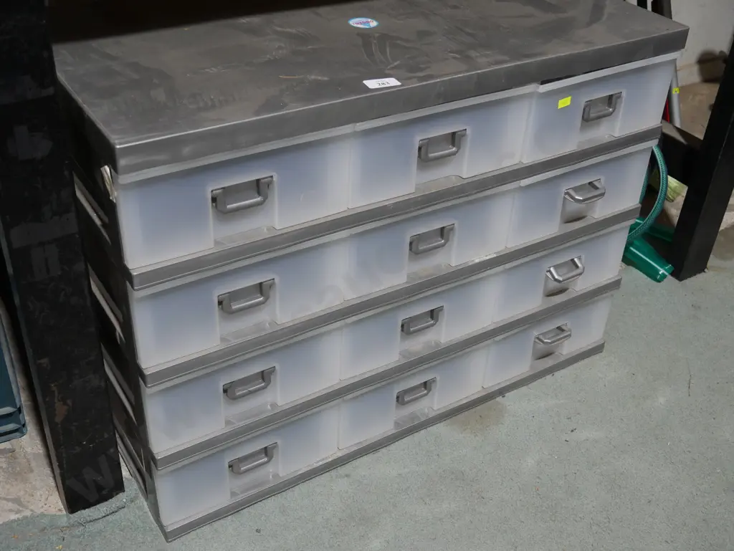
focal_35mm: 40
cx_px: 367
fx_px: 849
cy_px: 276
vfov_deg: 36.0
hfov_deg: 46.8
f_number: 4.5
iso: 640
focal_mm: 20
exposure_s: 1/60
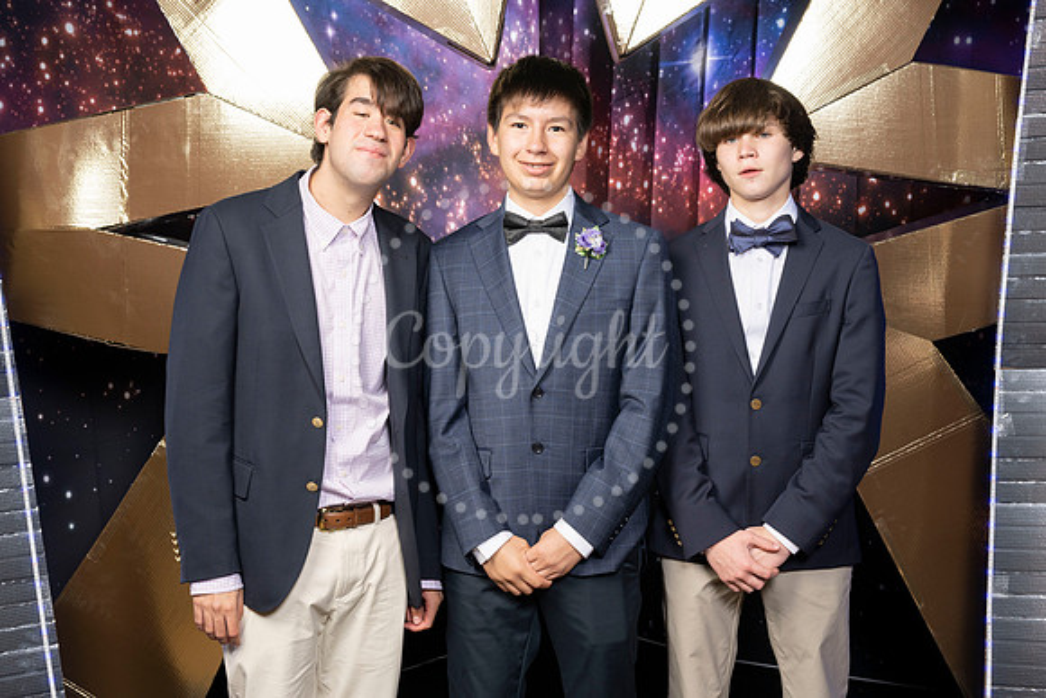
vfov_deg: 28.7
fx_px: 1366
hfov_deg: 41.9
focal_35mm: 47
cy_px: 349
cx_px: 523
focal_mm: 47
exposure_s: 1/160
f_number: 9
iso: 320
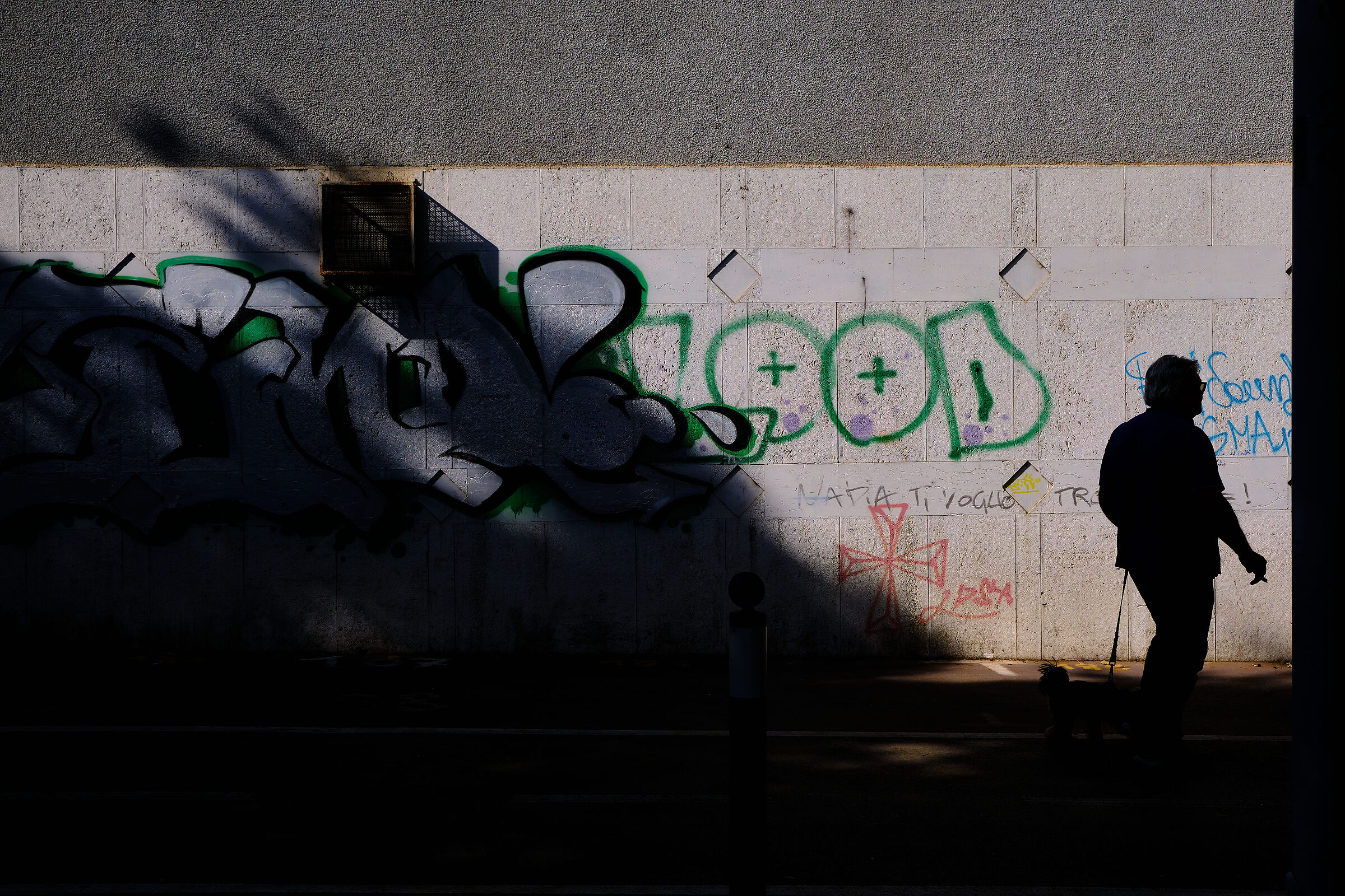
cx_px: 672
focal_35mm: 43
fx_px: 1606
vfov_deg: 31.2
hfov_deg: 45.4
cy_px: 448
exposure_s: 1/1000
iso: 160
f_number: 8
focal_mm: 28.9
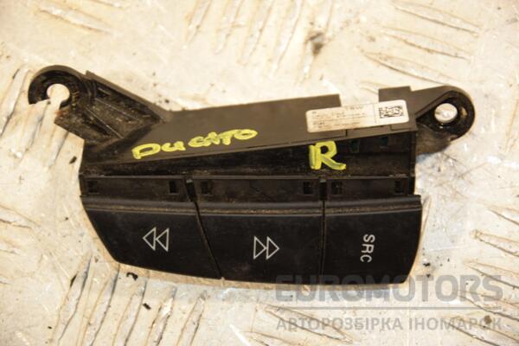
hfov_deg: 13.0
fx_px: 2270
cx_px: 260
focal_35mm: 158
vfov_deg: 8.7
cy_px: 173
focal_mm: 105
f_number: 5.6
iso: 800
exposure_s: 1/200
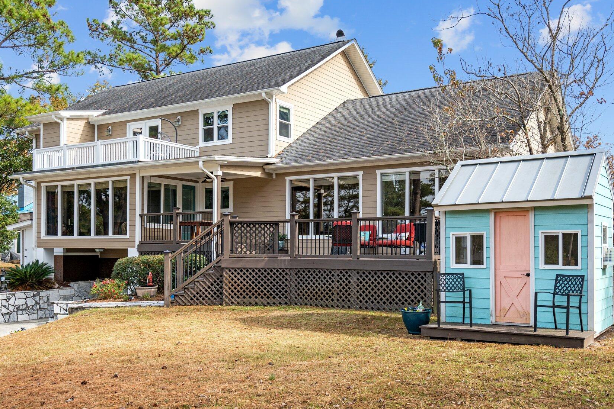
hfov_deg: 53.1
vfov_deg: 36.8
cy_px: 239
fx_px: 614
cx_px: 291
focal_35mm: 36
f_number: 4
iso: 400
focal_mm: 29
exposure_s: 1/1250
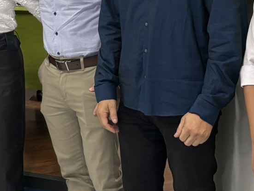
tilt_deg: -7.6
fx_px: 712
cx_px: 37
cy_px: 26
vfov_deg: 15.1
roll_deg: +1.1
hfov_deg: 19.9
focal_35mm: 97
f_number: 1.6
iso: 200
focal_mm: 5.96
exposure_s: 1/60
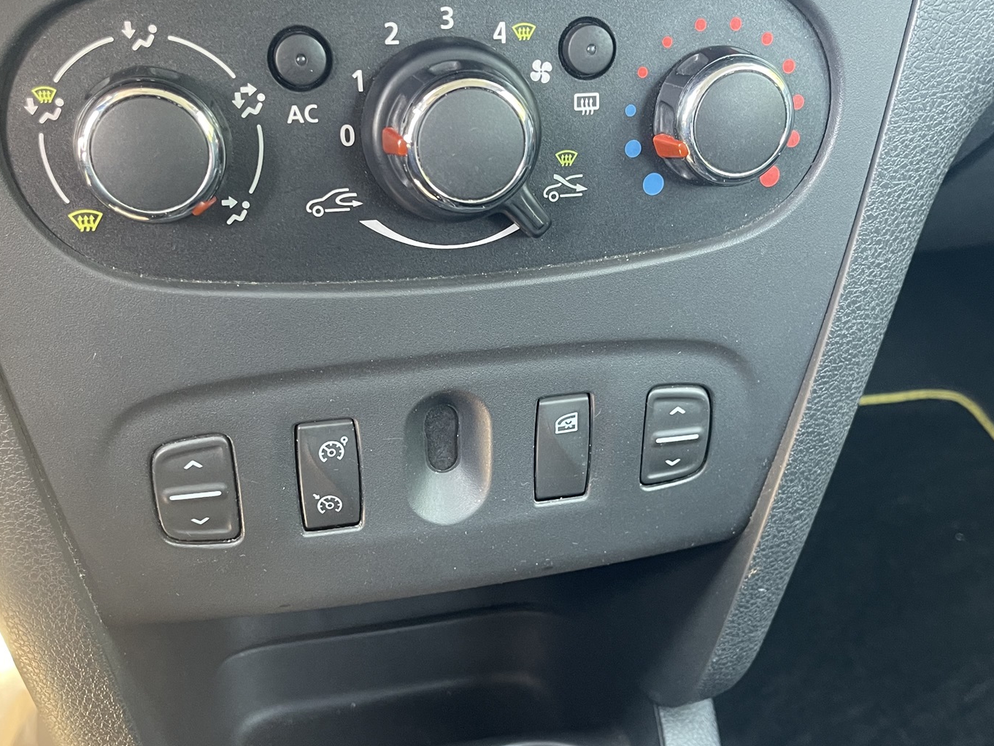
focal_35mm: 37
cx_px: 529
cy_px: 393
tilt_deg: -34.9
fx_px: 1063
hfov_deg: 50.1
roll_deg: -4.0
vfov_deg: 38.7
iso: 320
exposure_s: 1/60
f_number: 1.6
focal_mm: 5.1
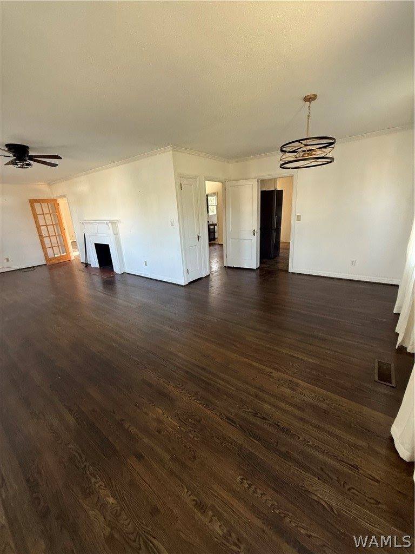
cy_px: 277
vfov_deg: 102.1
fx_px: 224
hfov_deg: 85.7
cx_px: 208
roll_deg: +0.5
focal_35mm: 14
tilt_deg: -17.3
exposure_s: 1/99
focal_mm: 2.22
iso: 320
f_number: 2.2
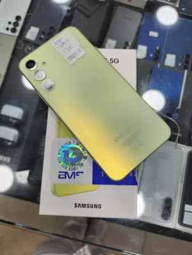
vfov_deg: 73.9
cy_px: 128
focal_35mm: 23
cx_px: 96
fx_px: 170
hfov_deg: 58.9
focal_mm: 5.4
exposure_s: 1/180
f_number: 1.8
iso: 20
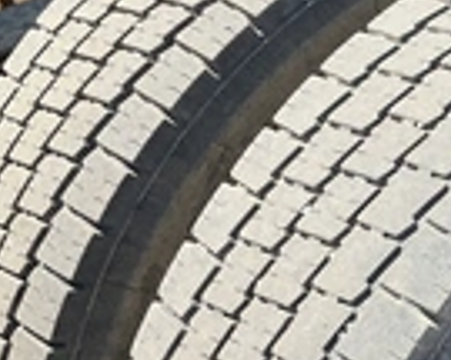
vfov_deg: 18.3
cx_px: 498
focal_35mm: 84
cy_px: 177
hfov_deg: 21.6
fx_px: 1121
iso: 25
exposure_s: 1/613
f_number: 1.8
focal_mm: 3
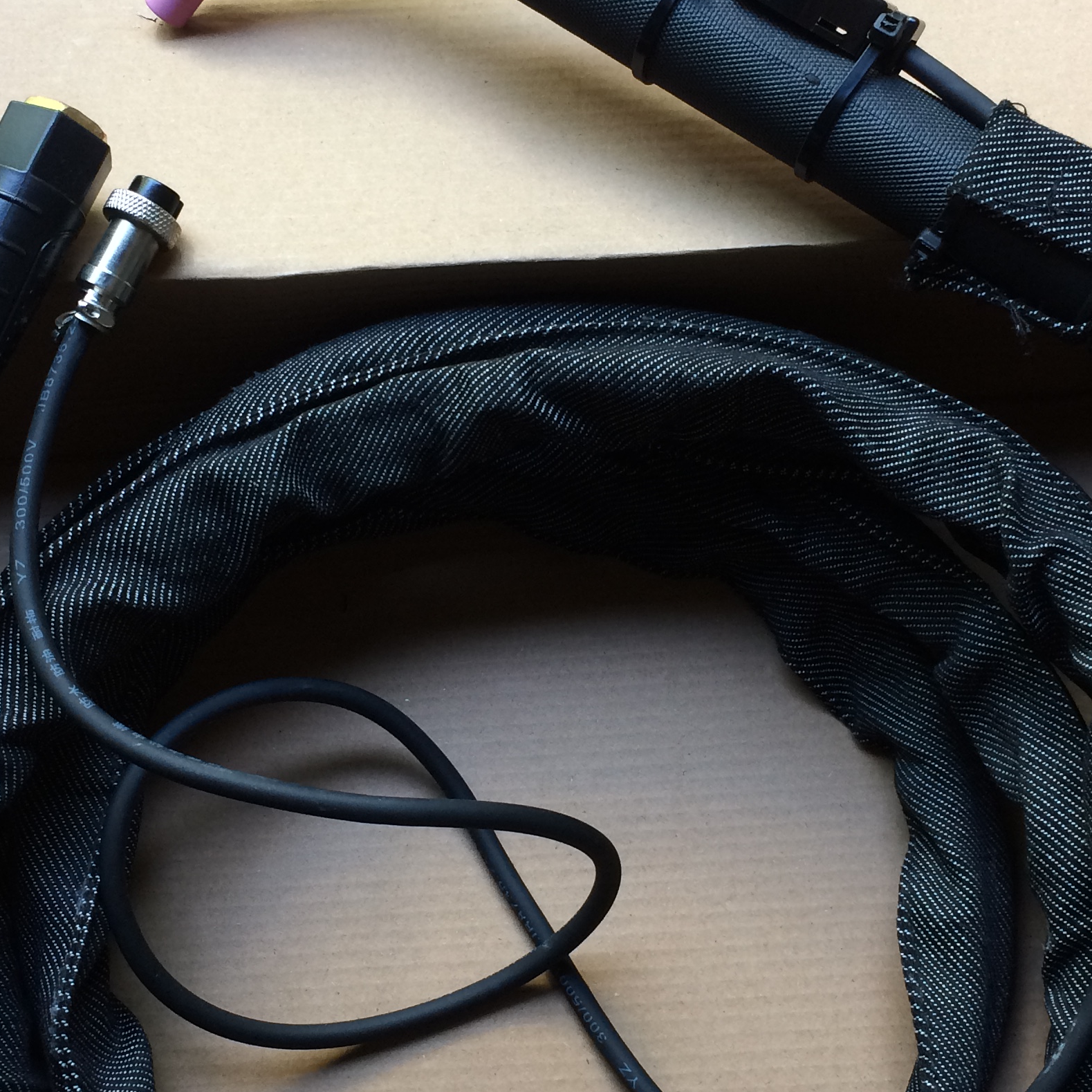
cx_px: 504
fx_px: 1892
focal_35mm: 53
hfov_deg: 32.2
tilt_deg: -72.6
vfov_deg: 32.2
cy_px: 537
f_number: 2.2
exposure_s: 1/33
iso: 32
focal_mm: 4.15
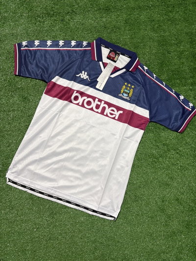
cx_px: 98
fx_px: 196
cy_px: 130
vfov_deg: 67.3
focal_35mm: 26
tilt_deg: -82.2
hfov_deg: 53.1
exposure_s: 1/50
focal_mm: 5.96
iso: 250
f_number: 1.6
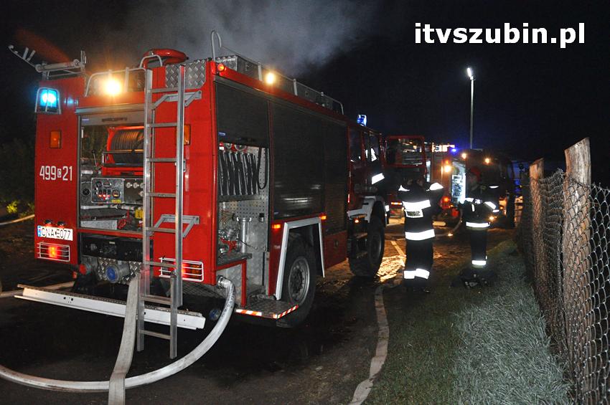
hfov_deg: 67.4
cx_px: 305
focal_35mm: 27
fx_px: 457
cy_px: 202
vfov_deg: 47.8
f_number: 5.6
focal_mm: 18
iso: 2500
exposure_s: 1/60
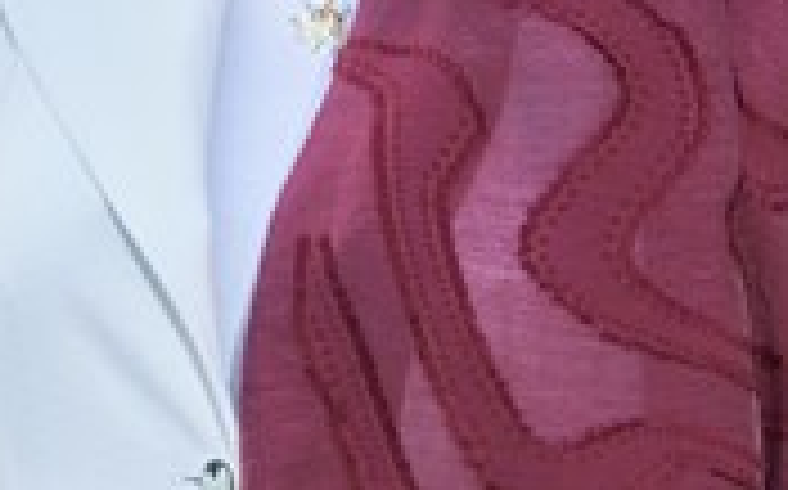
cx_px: 396
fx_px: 6394
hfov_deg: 7.1
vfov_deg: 4.4
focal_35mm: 298
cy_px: 31
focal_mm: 110
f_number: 4
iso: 200
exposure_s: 1/250
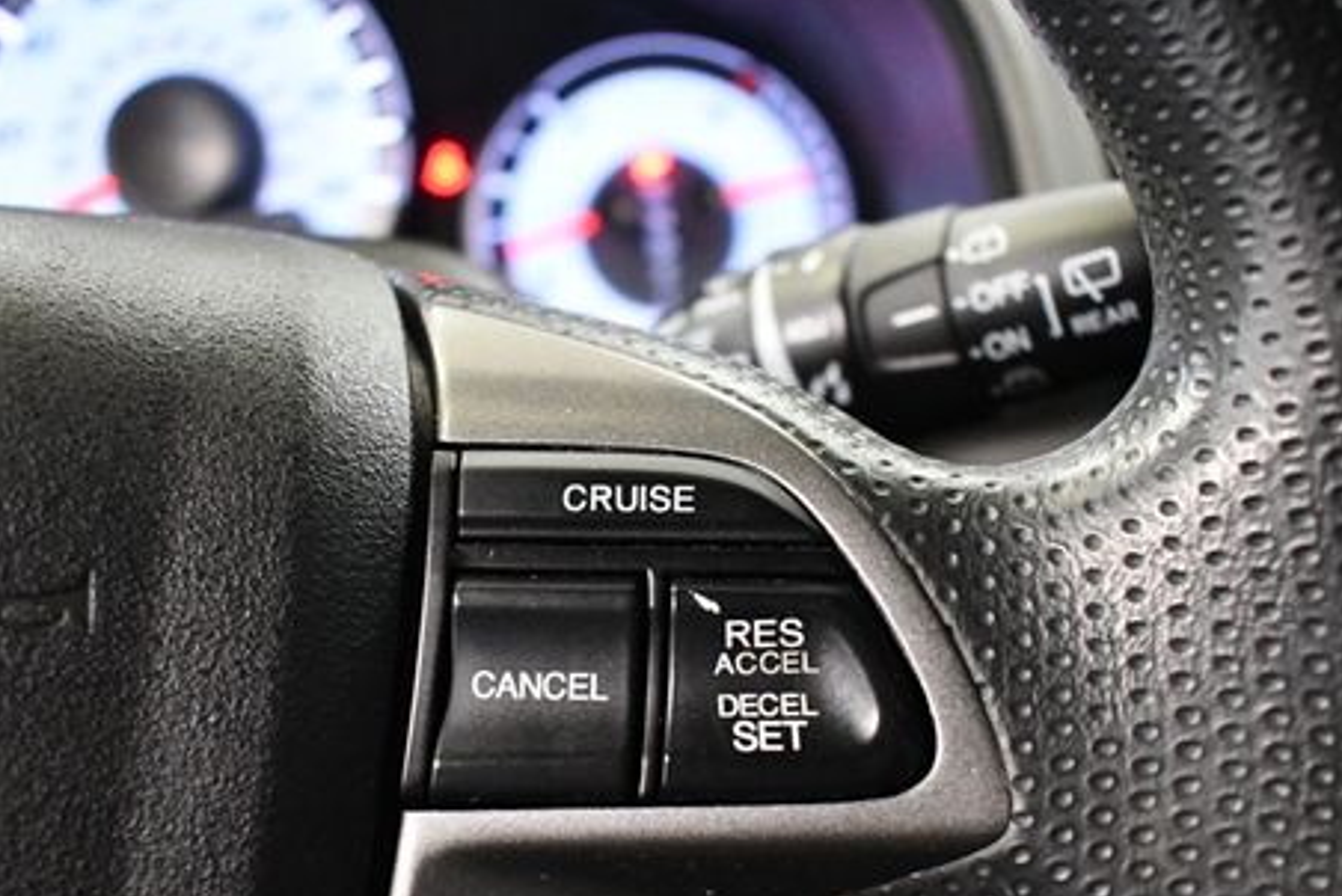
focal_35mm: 51
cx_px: 612
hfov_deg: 38.8
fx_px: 1902
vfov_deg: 26.3
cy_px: 620
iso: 3600
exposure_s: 1/60
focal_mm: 18
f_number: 3.5
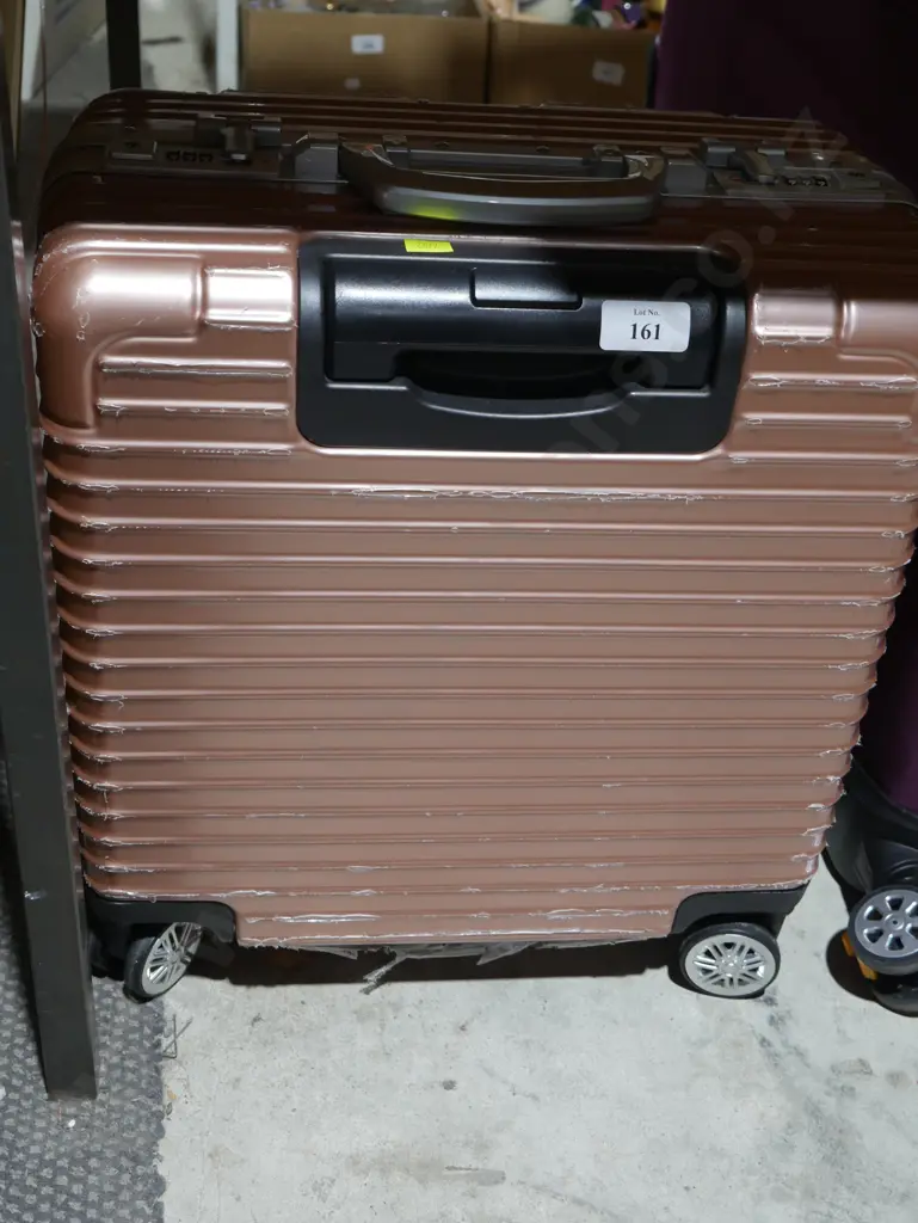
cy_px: 612
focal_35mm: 42
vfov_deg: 44.8
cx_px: 459
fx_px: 1484
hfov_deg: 34.4
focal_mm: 21
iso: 800
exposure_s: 1/60
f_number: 5.6
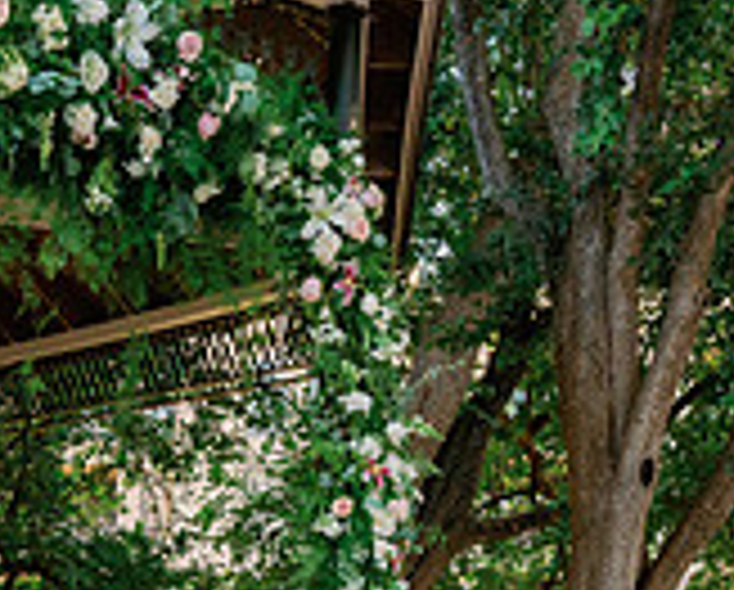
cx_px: 162
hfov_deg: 23.5
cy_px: 745
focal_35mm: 80
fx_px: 1741
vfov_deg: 18.1
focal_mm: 24
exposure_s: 1/320
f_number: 5
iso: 500
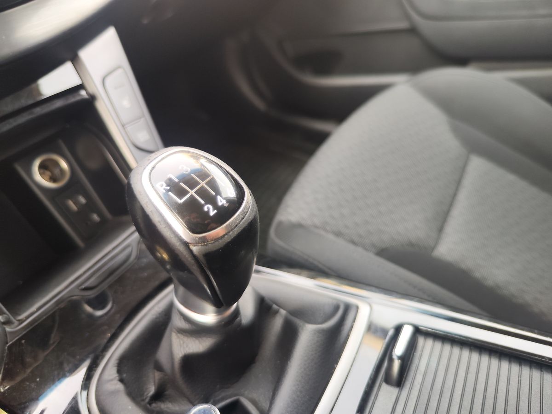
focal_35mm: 23
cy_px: 207
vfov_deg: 58.9
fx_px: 367
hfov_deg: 73.9
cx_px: 276
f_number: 1.69
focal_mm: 7.01
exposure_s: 1/400
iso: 1593
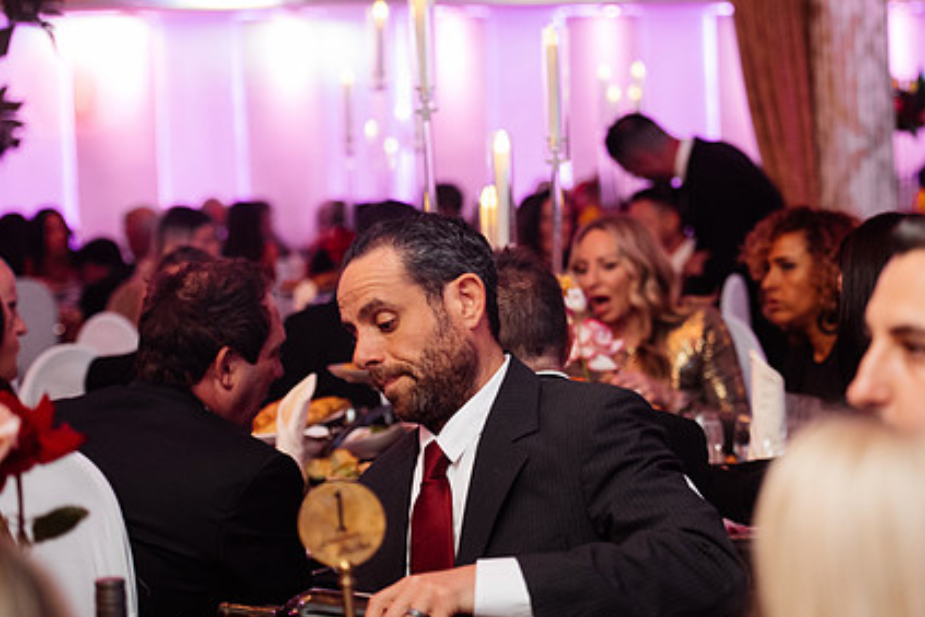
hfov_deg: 21.2
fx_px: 2466
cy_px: 336
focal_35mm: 96
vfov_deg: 14.2
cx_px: 562
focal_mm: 70
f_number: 2.8
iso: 2500
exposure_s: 1/200
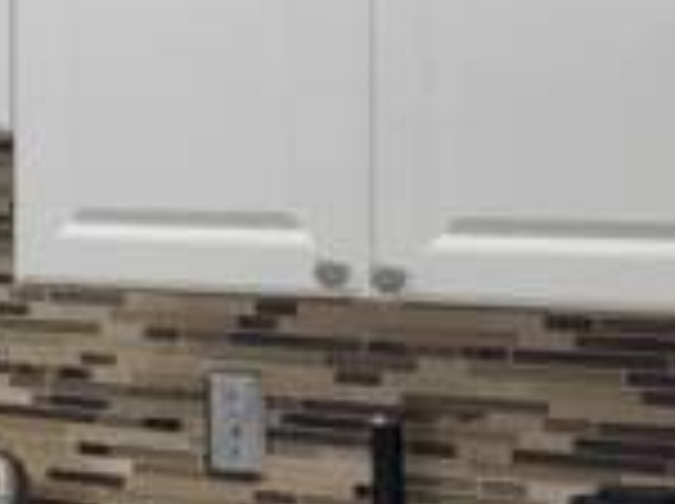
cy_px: 256
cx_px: -603
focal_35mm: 139
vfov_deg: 10.6
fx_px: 2706
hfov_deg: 12.7
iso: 80
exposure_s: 1/120
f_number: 1.8
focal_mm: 5.4
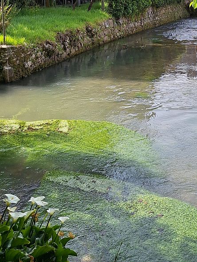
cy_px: 53
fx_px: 402
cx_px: 170
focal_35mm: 53
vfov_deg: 35.0
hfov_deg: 26.7
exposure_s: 1/1490
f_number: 1.8
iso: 40
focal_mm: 5.54
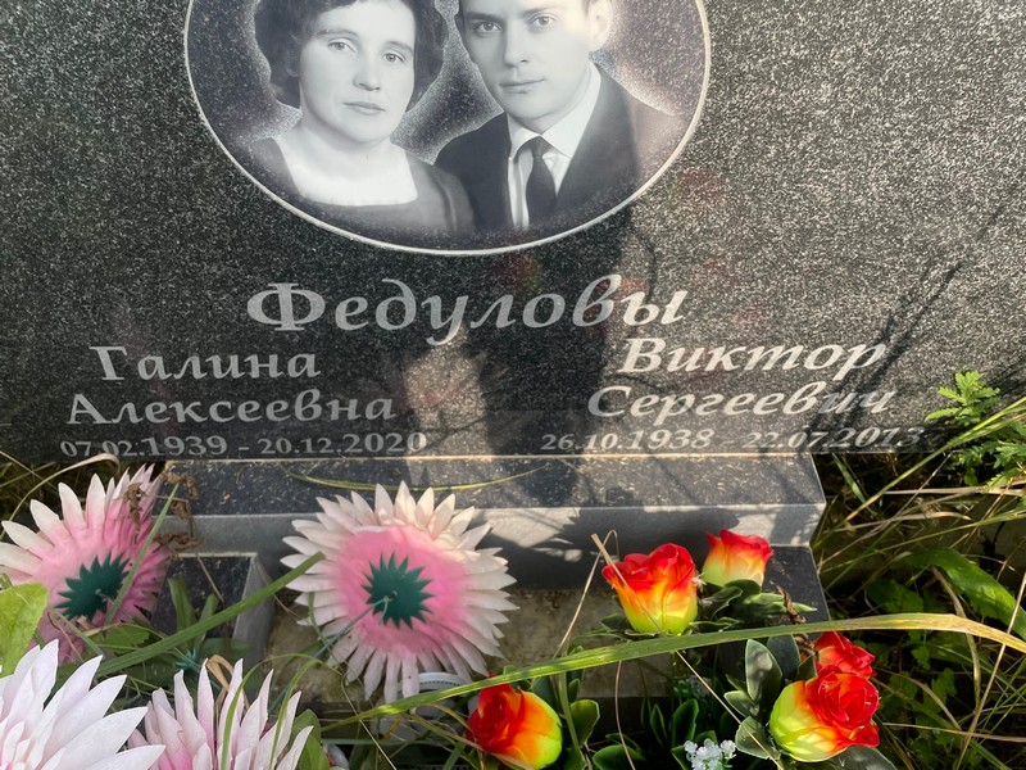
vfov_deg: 53.1
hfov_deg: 67.3
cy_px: 385
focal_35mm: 26
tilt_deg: -49.1
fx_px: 771
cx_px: 513
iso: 32
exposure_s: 1/1159
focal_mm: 4.2
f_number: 1.6
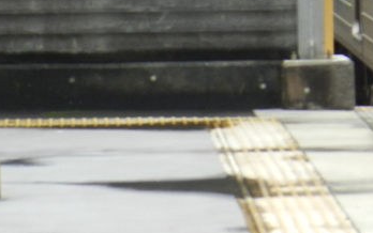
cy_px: -142
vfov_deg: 2.8
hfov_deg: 4.4
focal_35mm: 475
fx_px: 4832
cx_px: 512
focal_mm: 23.1
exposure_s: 1/160
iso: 160
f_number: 5
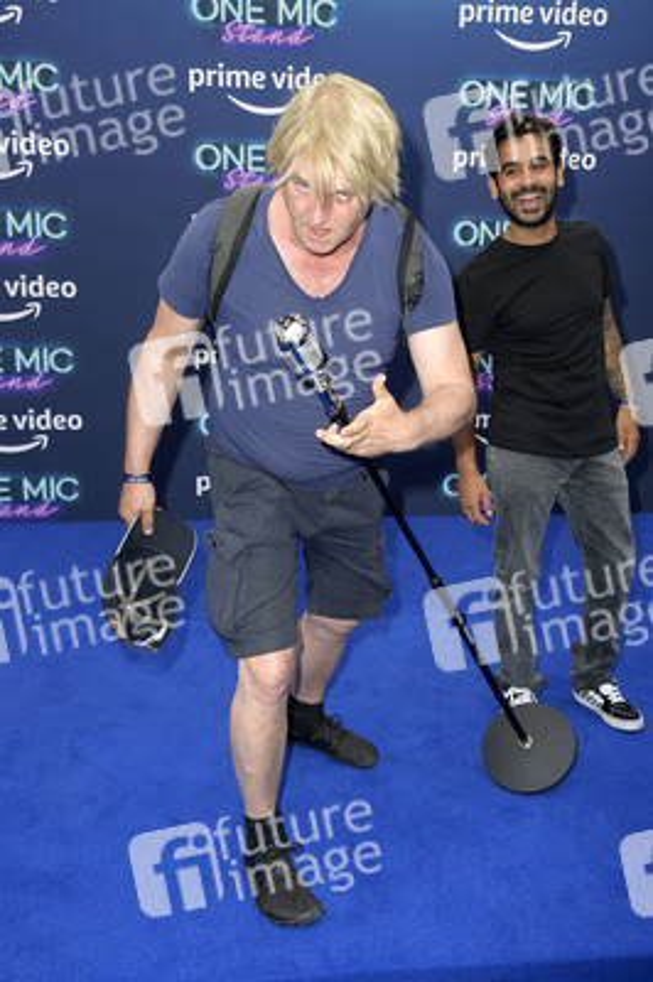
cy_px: 491
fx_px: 1036
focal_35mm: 38
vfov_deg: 50.7
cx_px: 326
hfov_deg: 35.0
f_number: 7.1
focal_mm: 38
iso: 500
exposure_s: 1/250
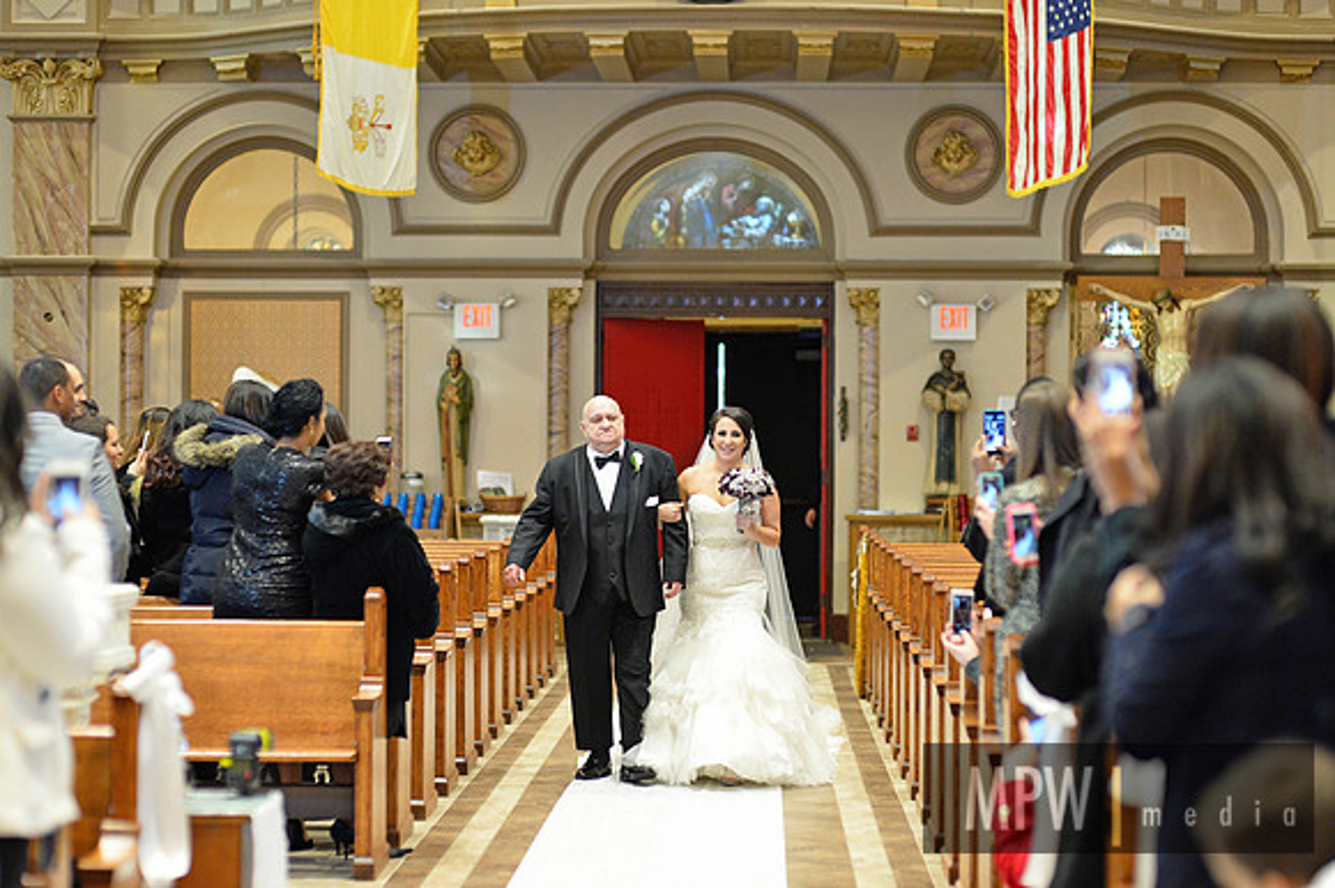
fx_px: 3150
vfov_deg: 16.1
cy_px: 444
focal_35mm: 85
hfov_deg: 23.9
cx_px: 668
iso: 3200
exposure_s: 1/250
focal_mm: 85
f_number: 2.2
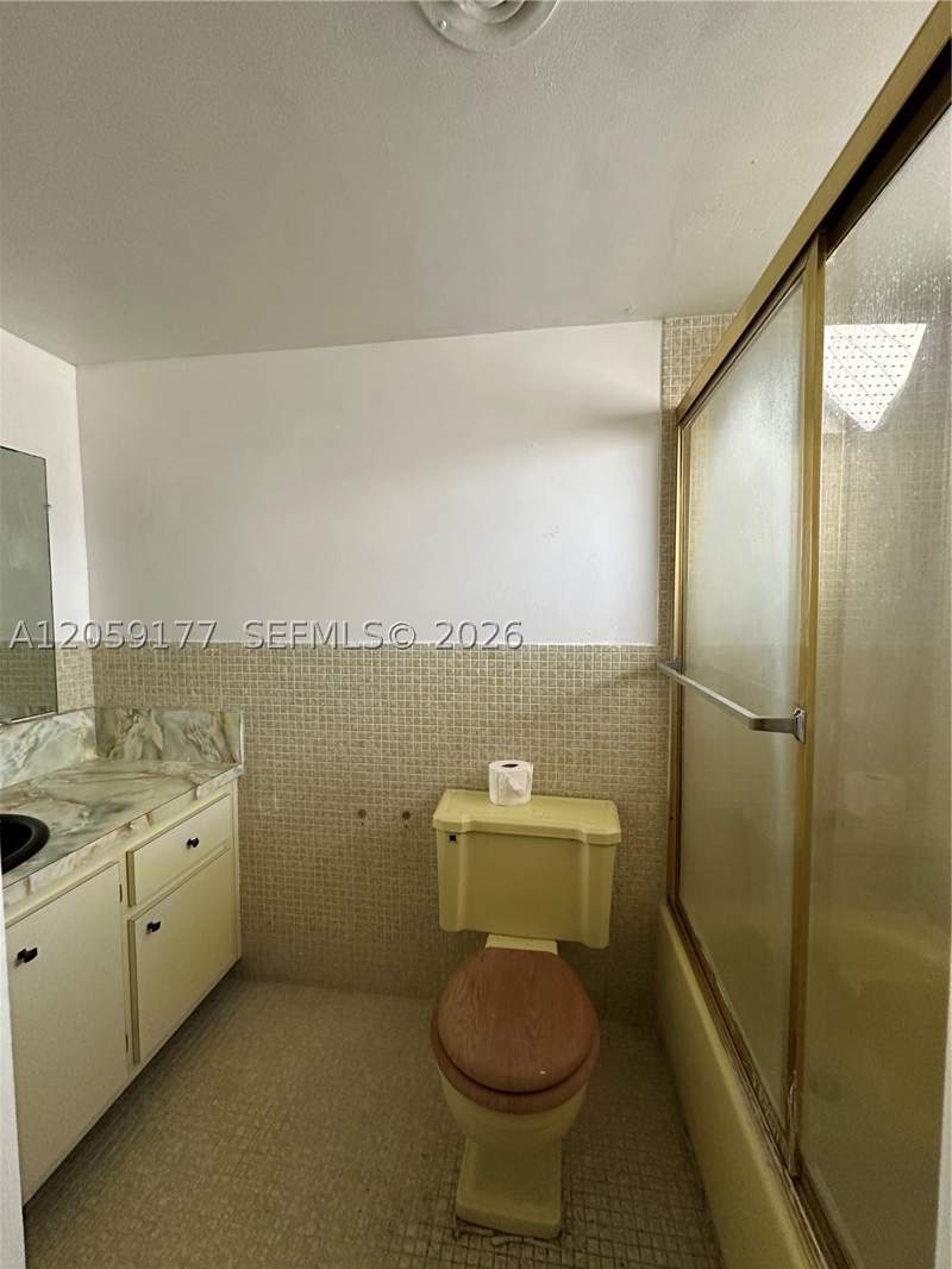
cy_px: 634
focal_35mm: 14
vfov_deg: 102.1
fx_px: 513
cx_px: 476
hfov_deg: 85.7
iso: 320
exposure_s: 1/69
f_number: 2.2
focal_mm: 2.22
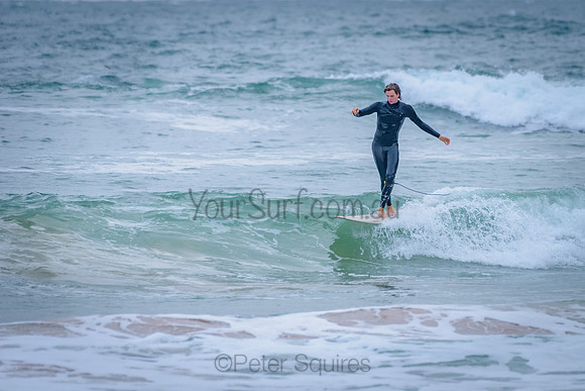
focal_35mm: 613
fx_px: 9962
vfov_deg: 2.2
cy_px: 193
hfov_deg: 3.4
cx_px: 359
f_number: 6.3
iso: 800
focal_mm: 500
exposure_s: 1/2000
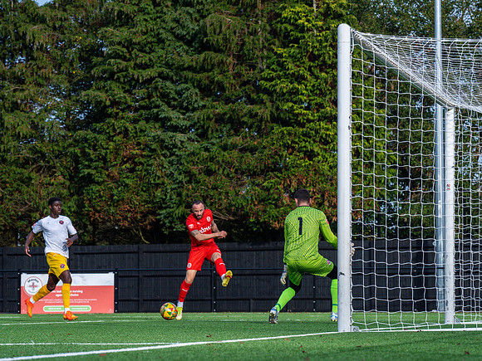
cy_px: 193
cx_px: 299
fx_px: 2363
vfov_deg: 8.7
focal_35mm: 170
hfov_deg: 11.6
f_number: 8
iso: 800
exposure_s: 1/2000
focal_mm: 135
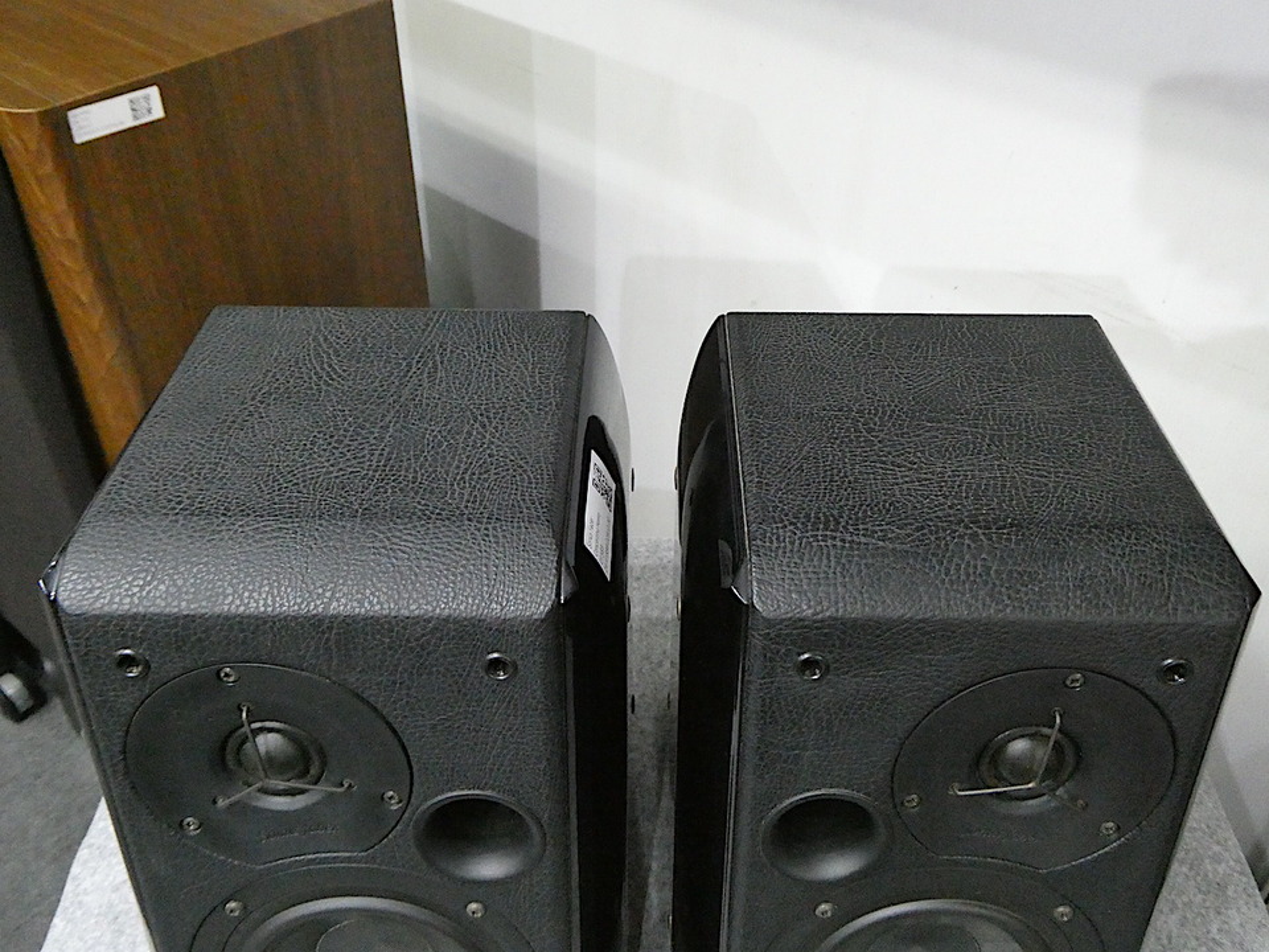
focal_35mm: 33
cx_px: 634
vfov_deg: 42.9
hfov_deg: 55.4
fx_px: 1210
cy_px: 476
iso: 1600
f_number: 3.6
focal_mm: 5.8
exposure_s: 1/80
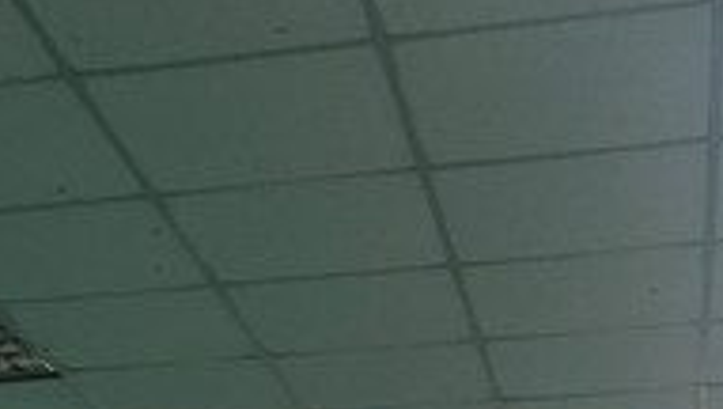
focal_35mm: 99
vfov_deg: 11.3
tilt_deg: +6.3
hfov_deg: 21.4
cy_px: 773
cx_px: 189
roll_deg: +0.0
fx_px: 1900
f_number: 2.2
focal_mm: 4.15
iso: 100
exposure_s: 1/8
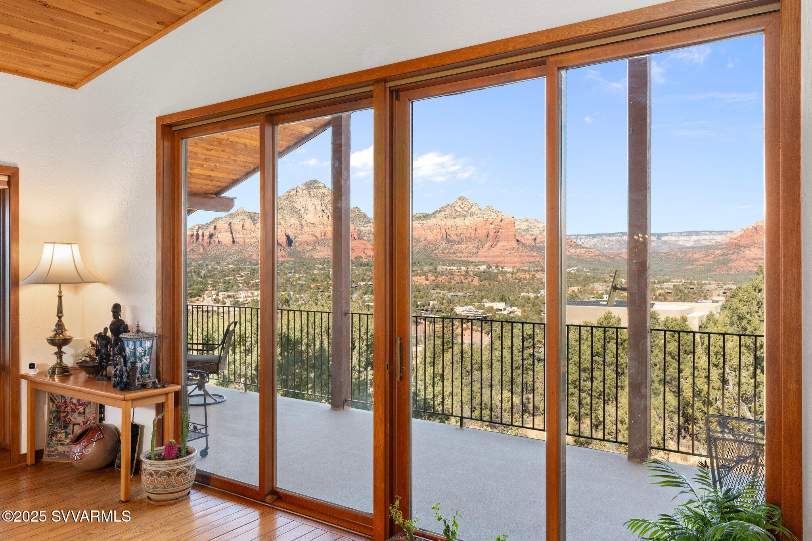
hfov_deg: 67.4
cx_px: 406
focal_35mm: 27
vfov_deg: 47.9
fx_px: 609
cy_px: 270
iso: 1000
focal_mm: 27
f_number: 8
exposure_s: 1/125
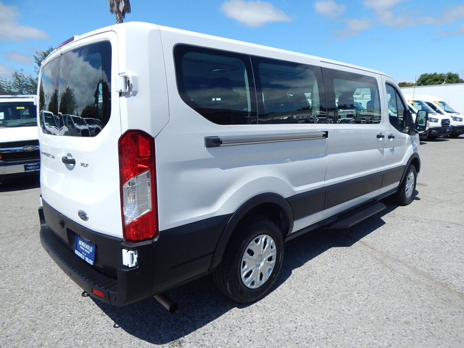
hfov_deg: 76.4
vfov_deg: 61.1
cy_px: 174
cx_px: 232
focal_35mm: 22
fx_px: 295
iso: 125
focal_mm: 4
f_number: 6
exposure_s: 1/800
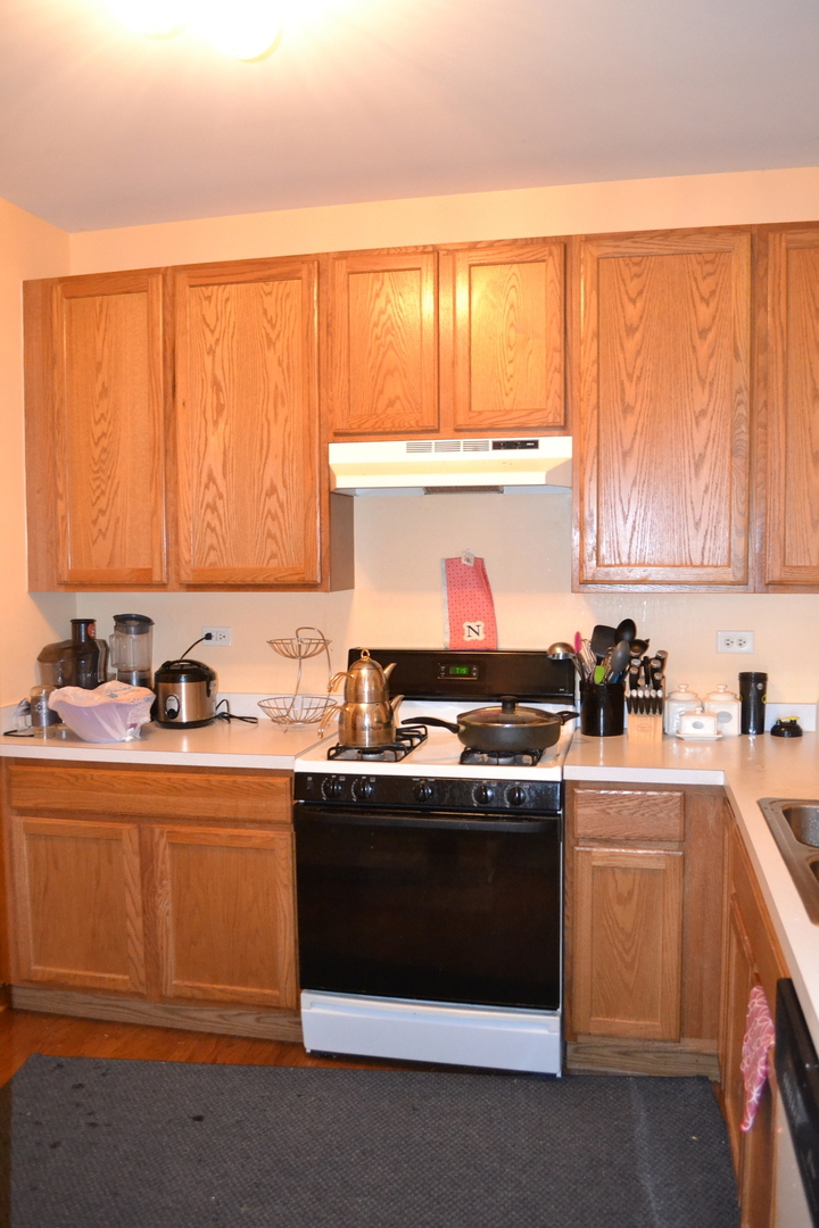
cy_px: 614
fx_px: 921
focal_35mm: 27
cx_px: 410
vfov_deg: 67.4
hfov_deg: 47.9
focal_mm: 18
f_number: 3.5
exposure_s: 1/60
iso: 3200
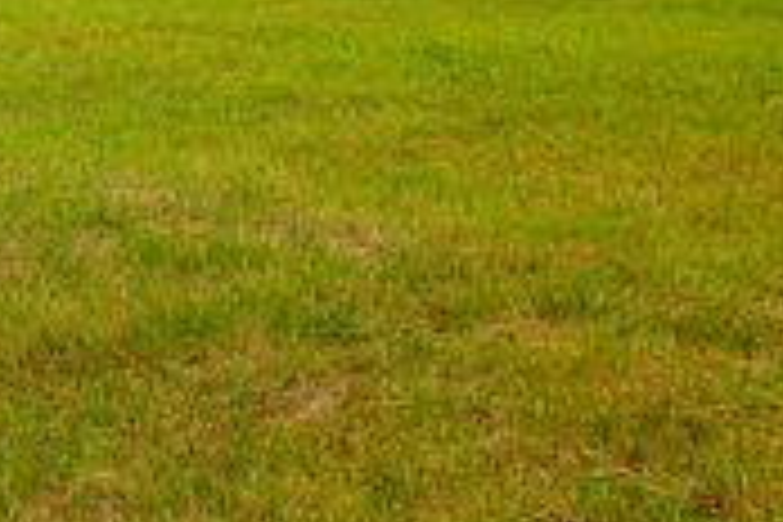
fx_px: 2197
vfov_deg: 13.3
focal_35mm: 101
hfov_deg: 19.1
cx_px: -140
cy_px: -54
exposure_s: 1/125
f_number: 8
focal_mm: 26
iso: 100
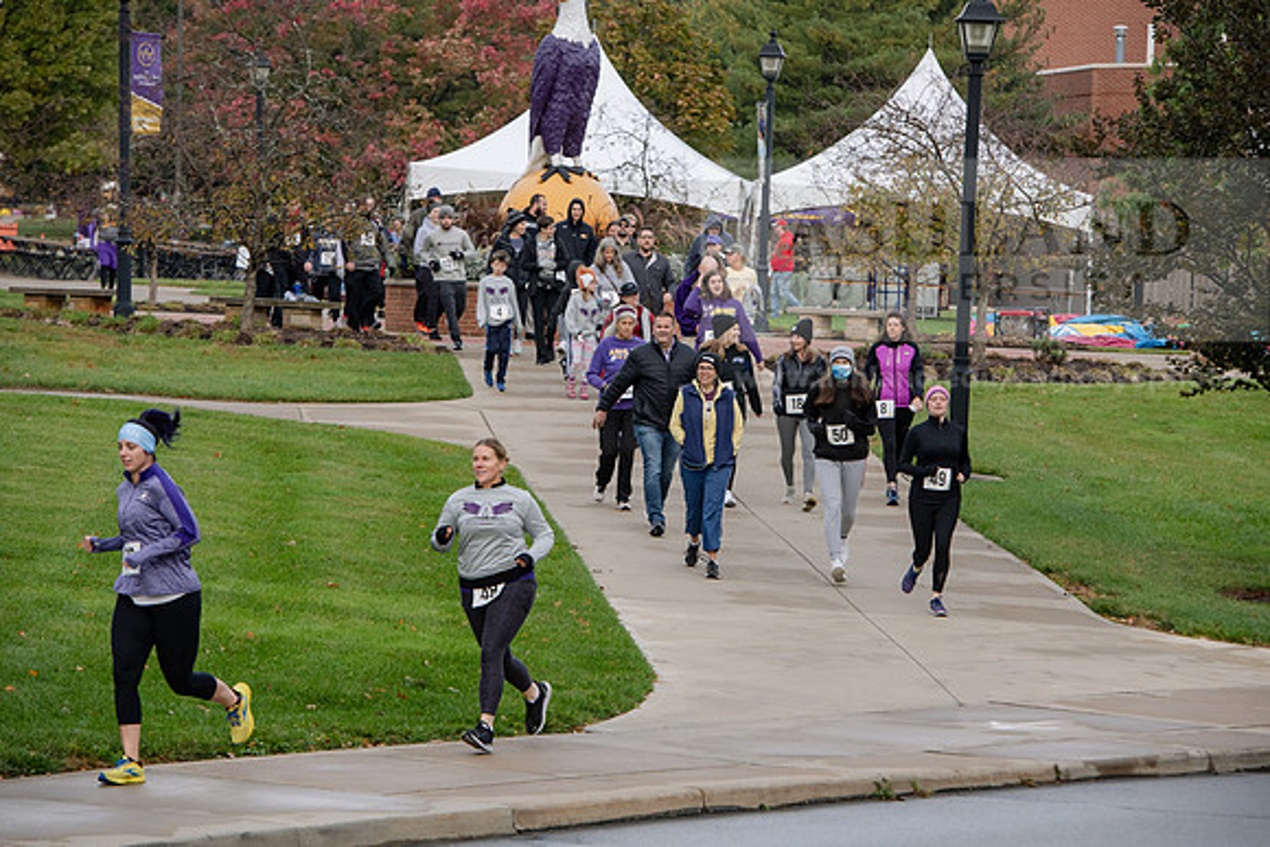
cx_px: 635
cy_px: 424
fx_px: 5646
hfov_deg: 12.8
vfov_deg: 8.6
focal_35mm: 160
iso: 640
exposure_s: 1/500
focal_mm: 160
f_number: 6.3
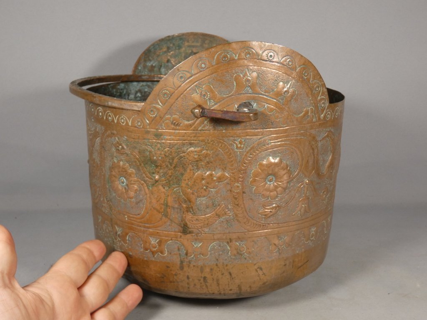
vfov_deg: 33.6
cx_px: 214
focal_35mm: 43
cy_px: 160
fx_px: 530
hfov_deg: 43.9
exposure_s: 1/80
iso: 125
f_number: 3.7
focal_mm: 7.8
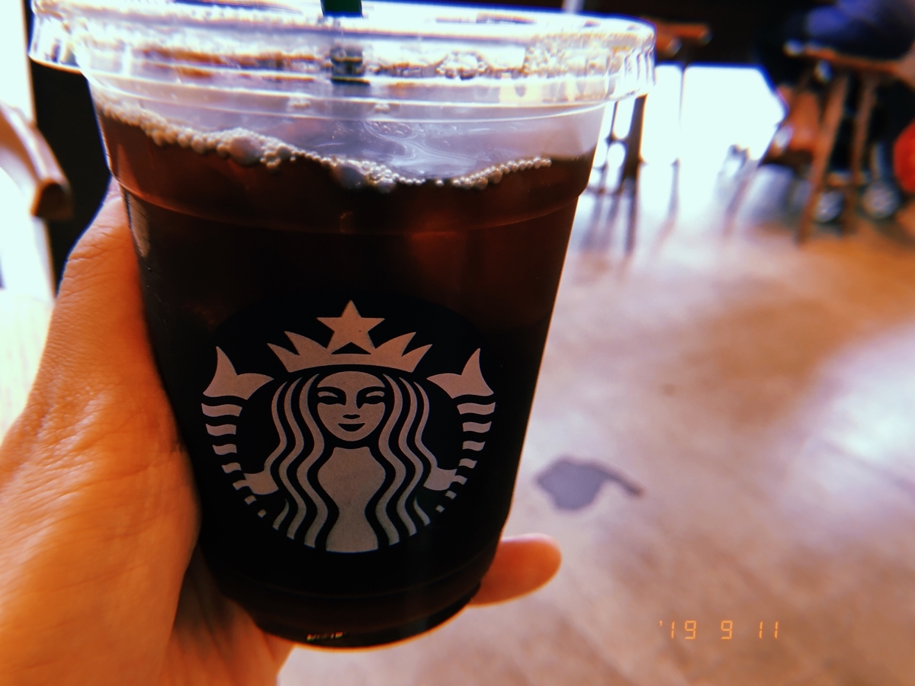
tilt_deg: -31.5
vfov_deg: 49.7
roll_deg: -11.2
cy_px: 343
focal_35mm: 28
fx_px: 740
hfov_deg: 63.4
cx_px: 458
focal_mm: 3.99
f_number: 1.8
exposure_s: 1/15
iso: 40
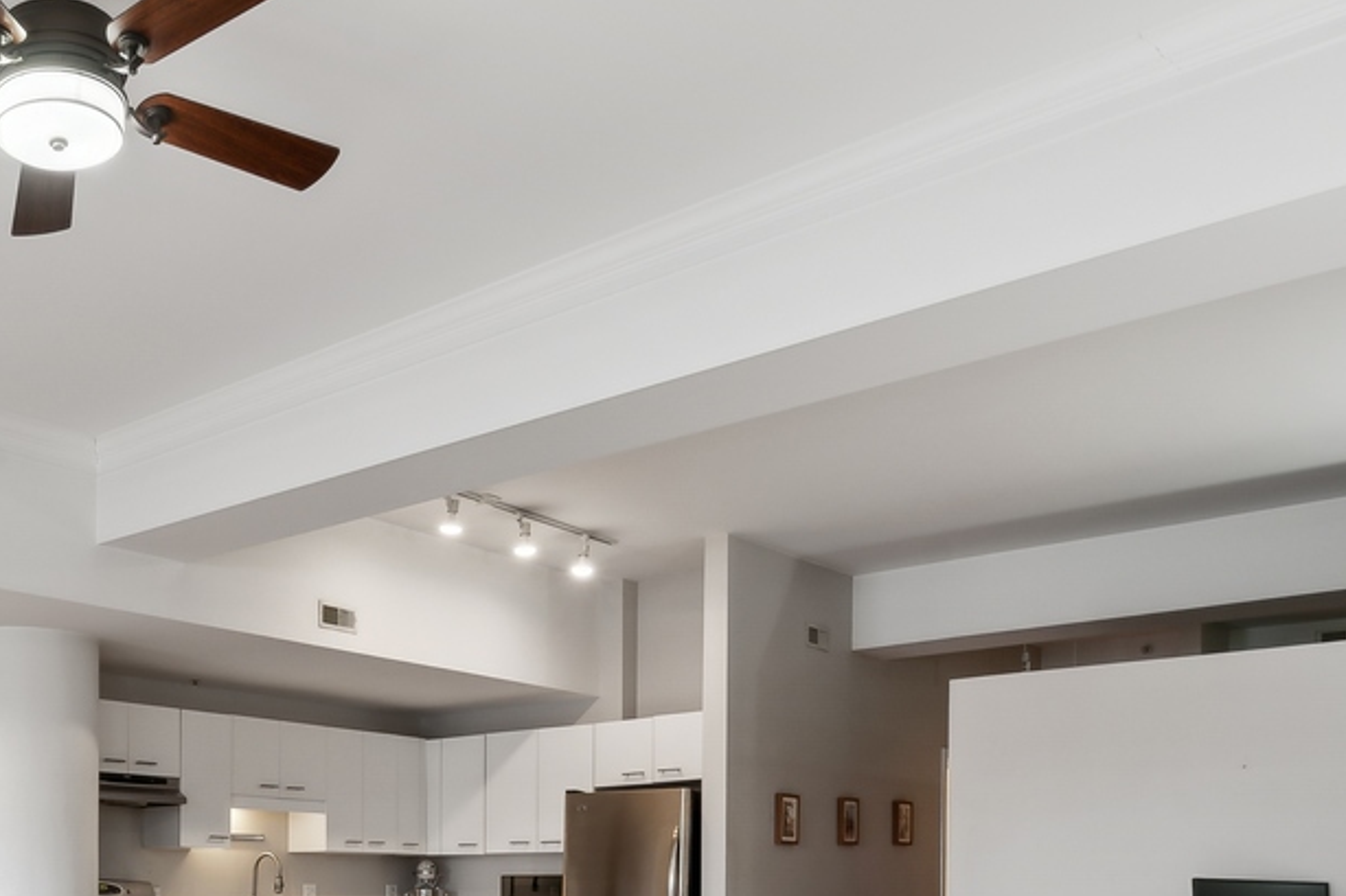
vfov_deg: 32.7
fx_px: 1383
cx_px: 161
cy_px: 914
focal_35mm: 37
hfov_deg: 47.2
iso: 100
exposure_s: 1/3.33
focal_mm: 14
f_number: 9
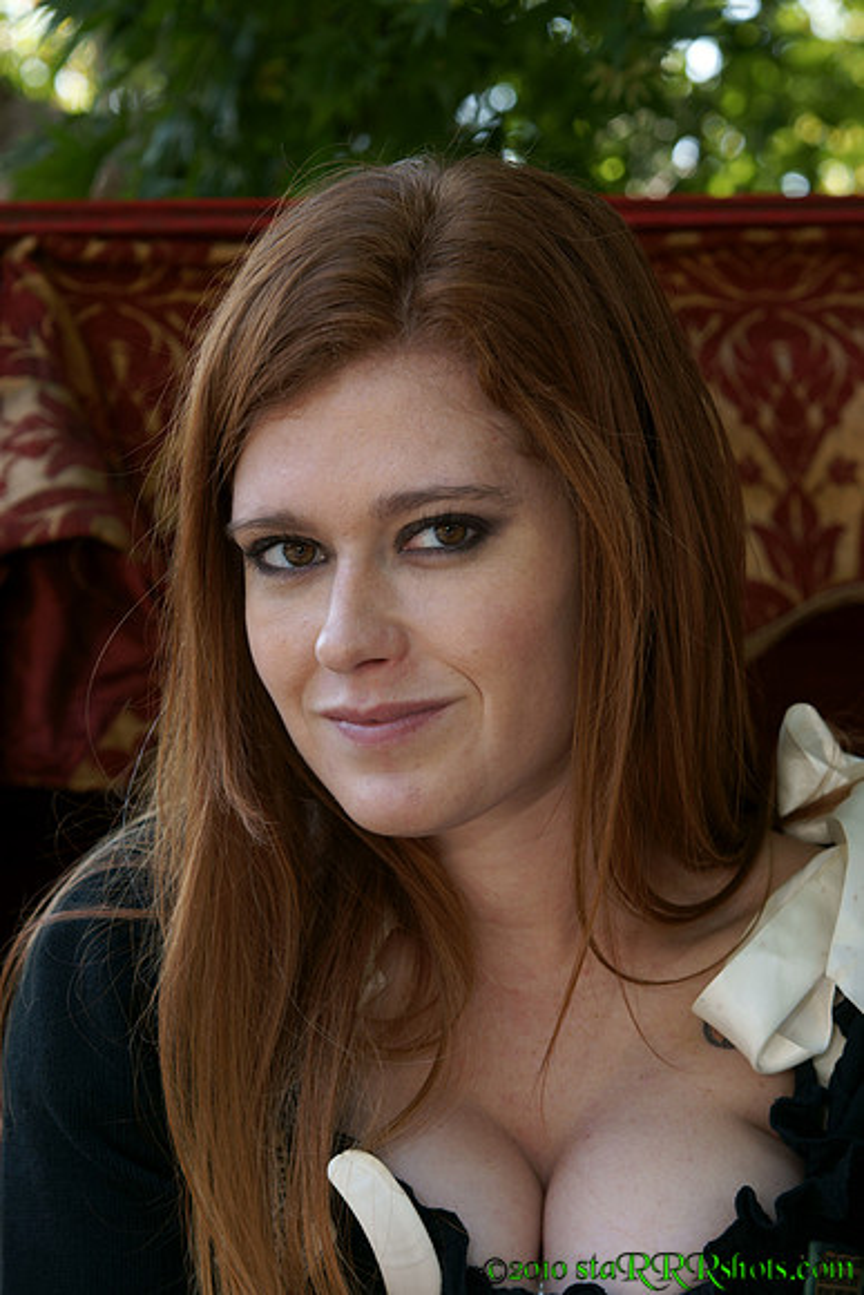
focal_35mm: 90
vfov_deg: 22.6
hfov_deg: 15.2
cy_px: 648
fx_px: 3238
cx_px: 432
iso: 100
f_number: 4.5
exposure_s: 1/100
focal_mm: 60
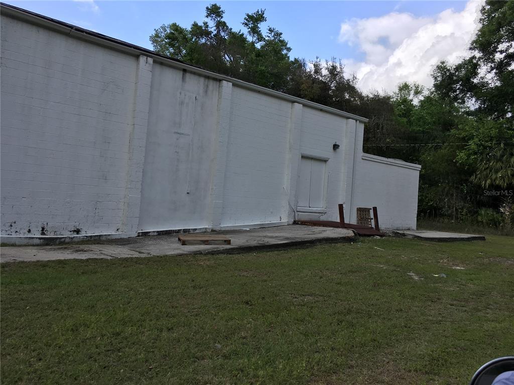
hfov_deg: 61.7
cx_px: 257
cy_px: 192
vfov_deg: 48.2
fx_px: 431
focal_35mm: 29
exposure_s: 1/1115
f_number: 2.2
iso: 25
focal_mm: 4.15
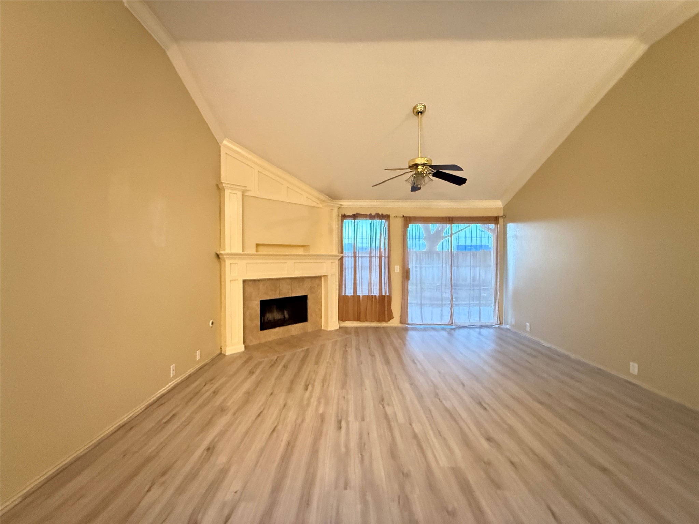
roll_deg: -0.3
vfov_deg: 85.7
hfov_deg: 102.1
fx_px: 283
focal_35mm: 14
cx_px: 350
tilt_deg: -0.7
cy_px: 262
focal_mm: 2.22
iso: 1600
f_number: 2.2
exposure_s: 1/30
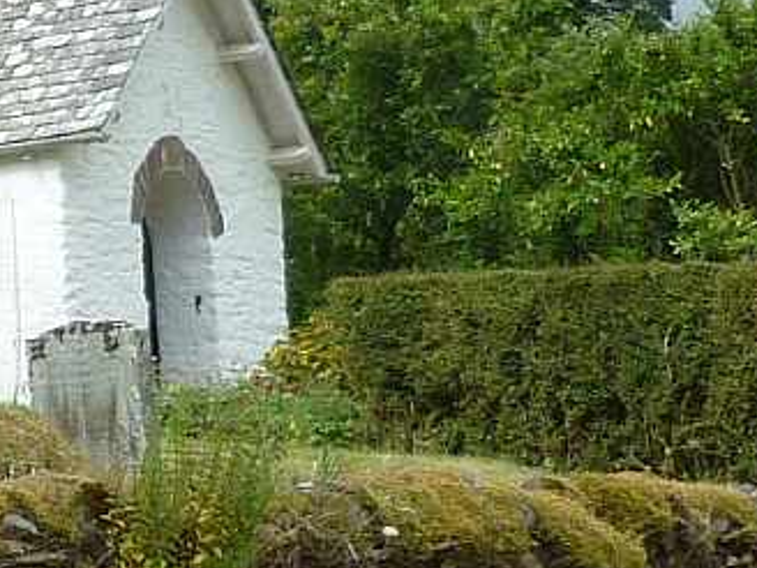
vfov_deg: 13.8
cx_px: 127
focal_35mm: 103
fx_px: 2252
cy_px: -171
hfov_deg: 18.9
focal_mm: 5.5
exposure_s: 1/640
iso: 80
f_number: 2.8
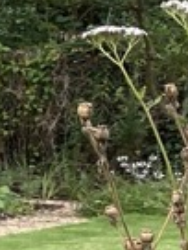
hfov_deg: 4.9
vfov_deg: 8.1
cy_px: 193
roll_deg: +0.2
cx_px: -776
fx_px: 1774
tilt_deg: -2.1
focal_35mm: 245
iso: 32
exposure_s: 1/259
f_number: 1.8
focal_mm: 4.25
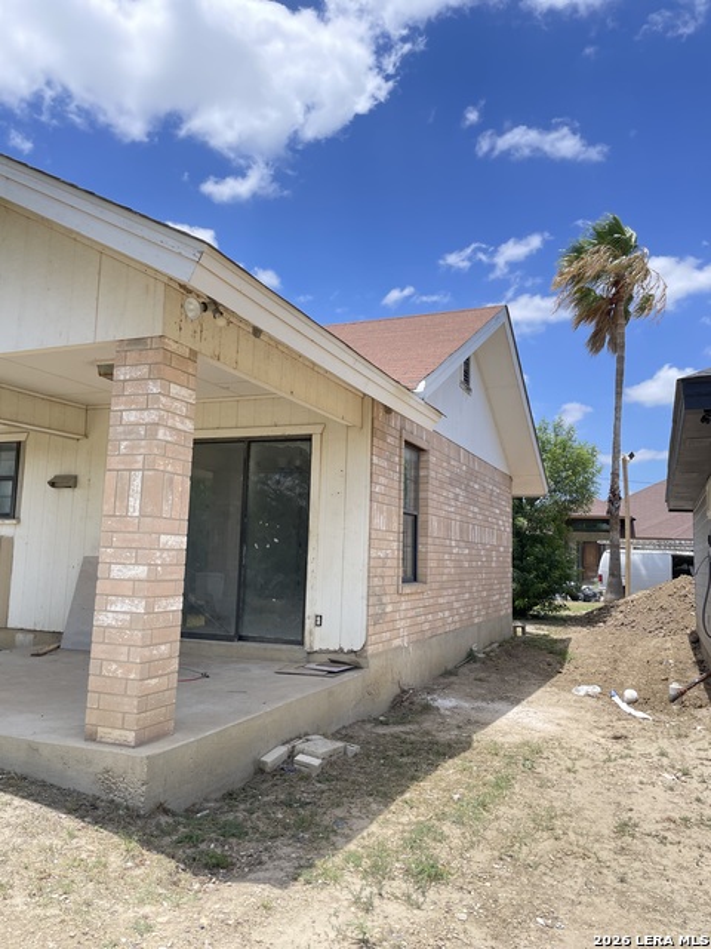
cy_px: 474
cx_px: 356
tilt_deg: +8.3
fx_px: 712
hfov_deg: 53.1
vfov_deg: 67.3
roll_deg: -2.1
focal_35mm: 26
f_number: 1.6
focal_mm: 4.2
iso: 32
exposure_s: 1/1531
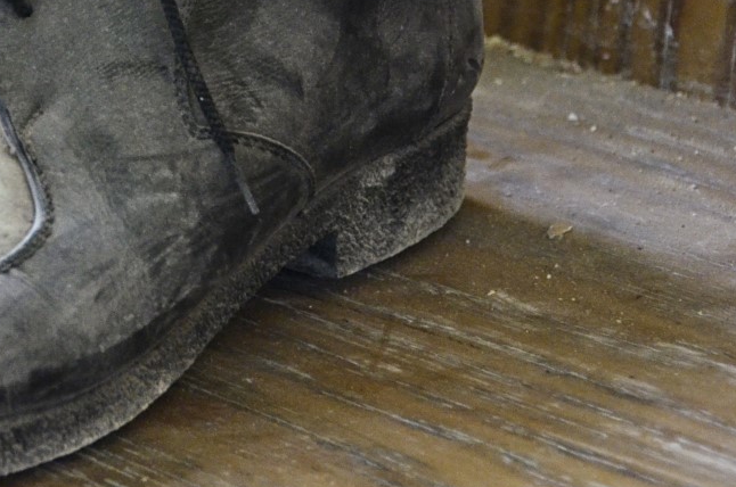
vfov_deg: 6.6
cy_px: 113
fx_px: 4249
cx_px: -92
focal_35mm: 208
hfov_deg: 9.8
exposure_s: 1/30
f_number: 4.8
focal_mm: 55
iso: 2200
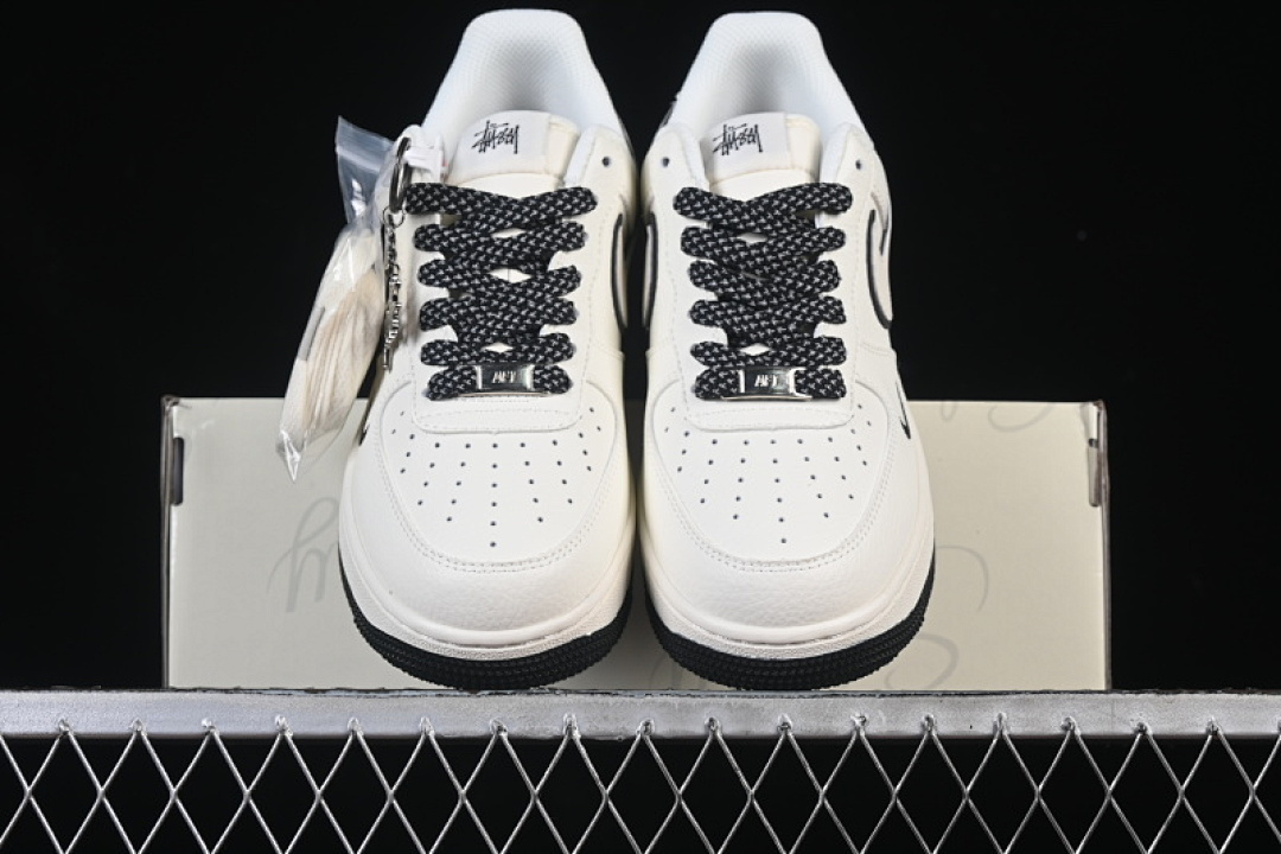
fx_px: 2669
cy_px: 427
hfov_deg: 27.0
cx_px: 640
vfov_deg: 18.2
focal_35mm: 75
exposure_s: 1/80
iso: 160
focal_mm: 50
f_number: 8
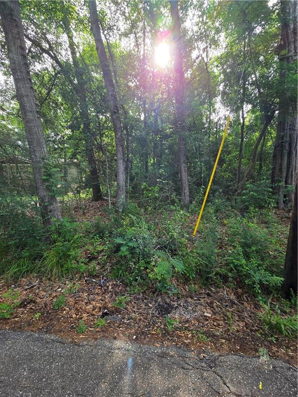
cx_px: 149
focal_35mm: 13
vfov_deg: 106.2
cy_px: 198
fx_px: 149
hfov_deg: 89.9
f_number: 2.2
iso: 50
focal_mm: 2.2
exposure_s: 1/120
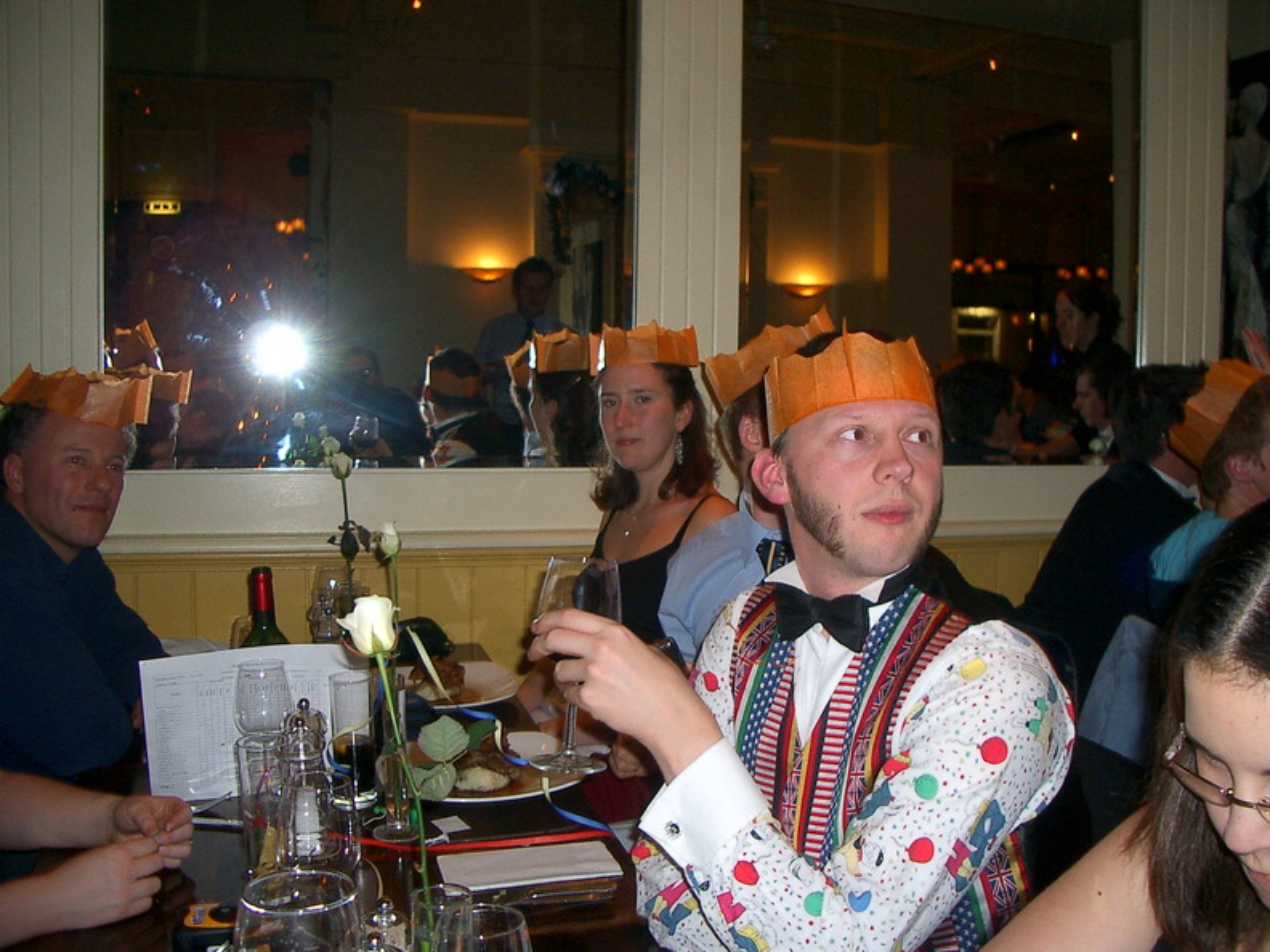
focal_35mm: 35
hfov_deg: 52.6
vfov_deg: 40.7
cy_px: 476
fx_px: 1284
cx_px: 635
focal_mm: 5.8
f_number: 2.6
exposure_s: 1/40
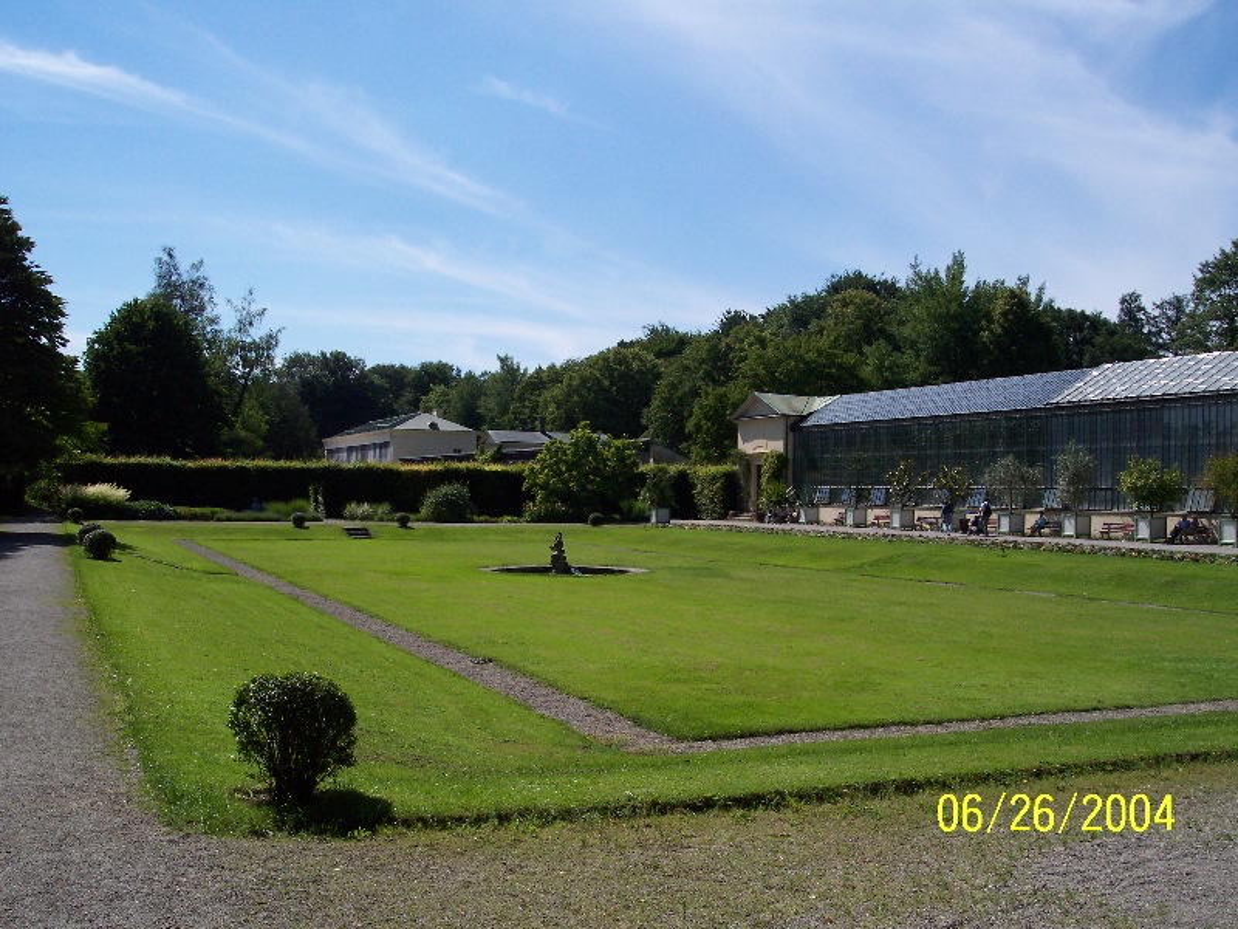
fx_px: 1359
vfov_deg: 37.7
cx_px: 619
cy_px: 464
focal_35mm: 38
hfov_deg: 49.0
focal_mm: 8
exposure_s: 1/1000
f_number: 4.8
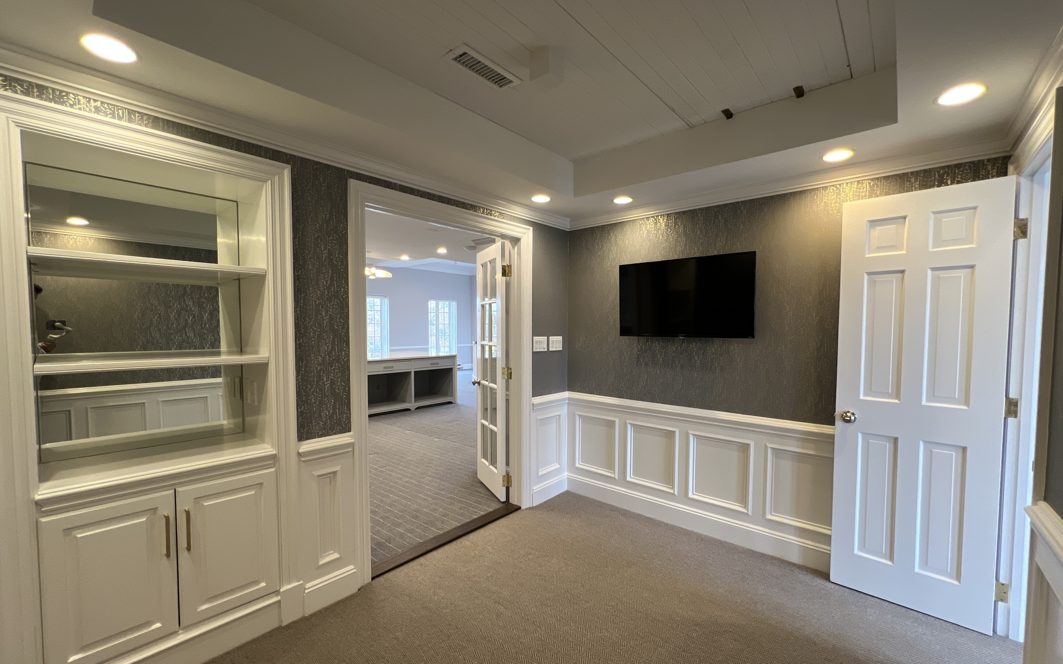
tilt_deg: -3.3
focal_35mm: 14
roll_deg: +0.2
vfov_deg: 78.6
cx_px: 527
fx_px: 406
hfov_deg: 105.3
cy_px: 346
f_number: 1.8
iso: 200
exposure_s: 1/120
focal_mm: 1.57
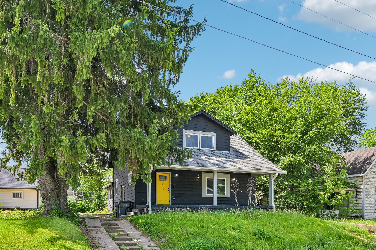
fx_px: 324
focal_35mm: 31
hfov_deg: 60.3
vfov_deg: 42.3
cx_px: 189
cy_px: 125
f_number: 8
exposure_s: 1/80
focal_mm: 30
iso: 100
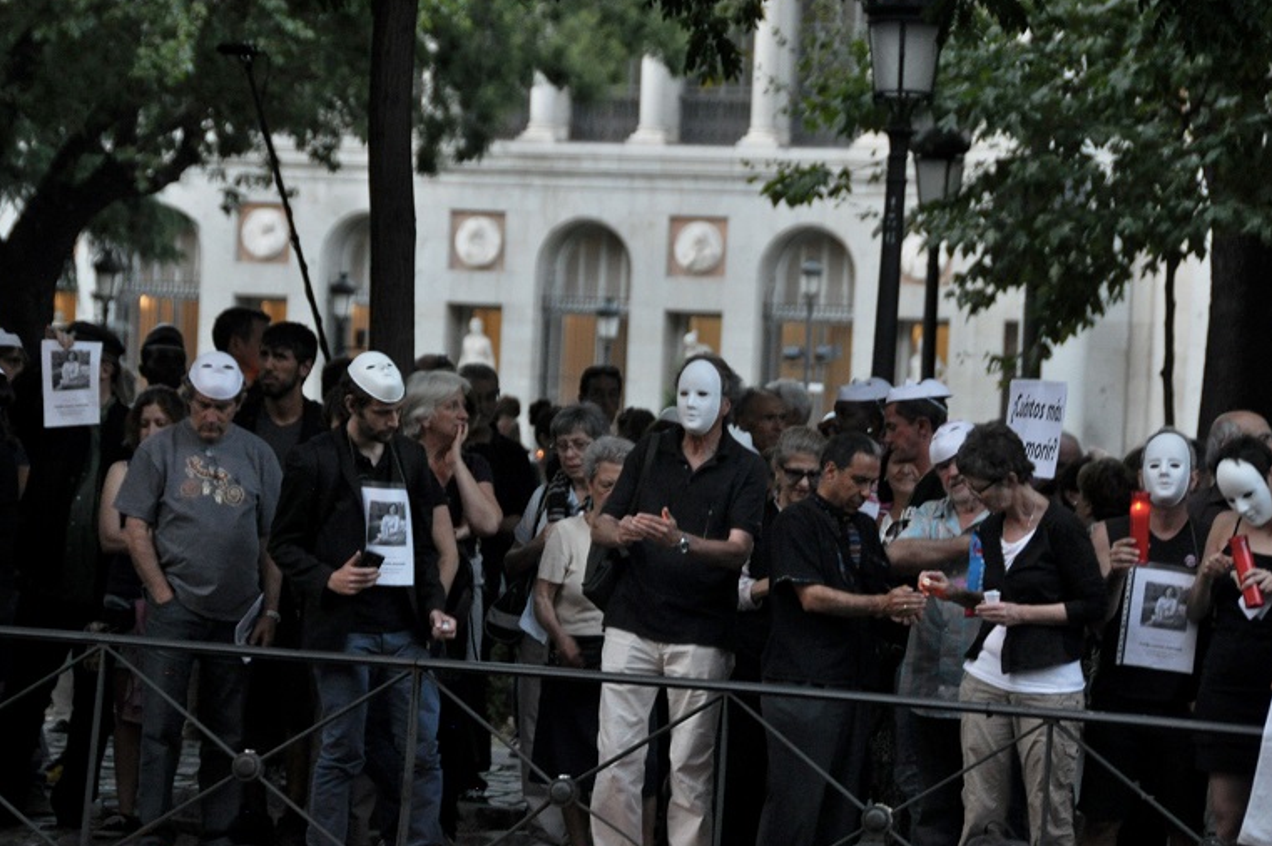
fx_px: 5668
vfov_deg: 8.5
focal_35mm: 161
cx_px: 597
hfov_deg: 12.8
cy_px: 456
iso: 800
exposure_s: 1/60
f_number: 5.3
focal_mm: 95
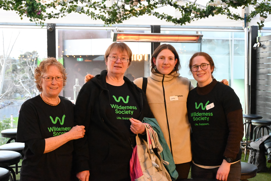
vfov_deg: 27.3
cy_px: 90
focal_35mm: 50
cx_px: 136
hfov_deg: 40.0
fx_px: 373
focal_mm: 33
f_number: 5
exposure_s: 1/50
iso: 12800
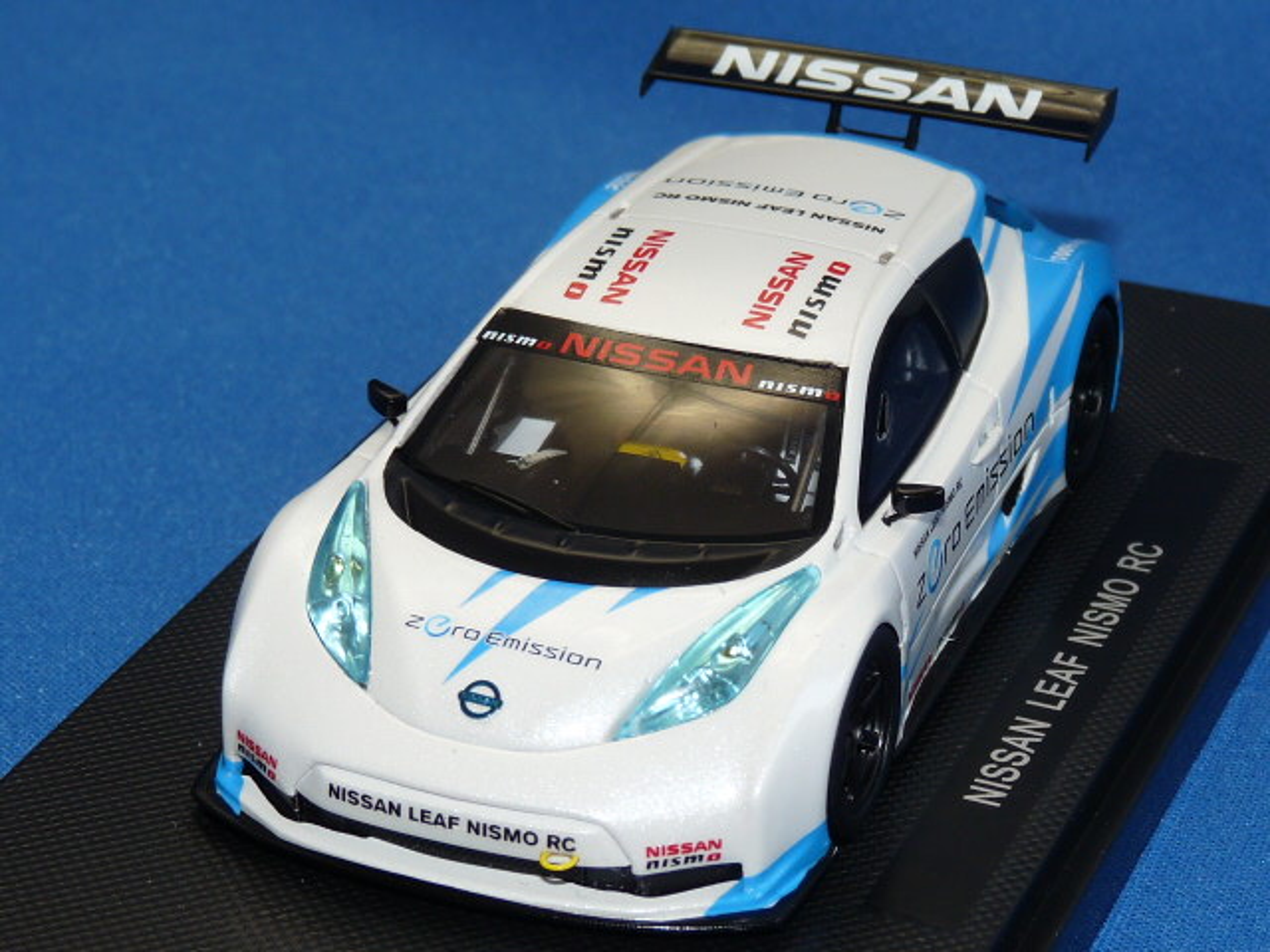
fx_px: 4072
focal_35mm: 111
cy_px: 476
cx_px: 635
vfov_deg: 13.3
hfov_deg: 17.7
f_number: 4
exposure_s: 1/30
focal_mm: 11.1
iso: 100
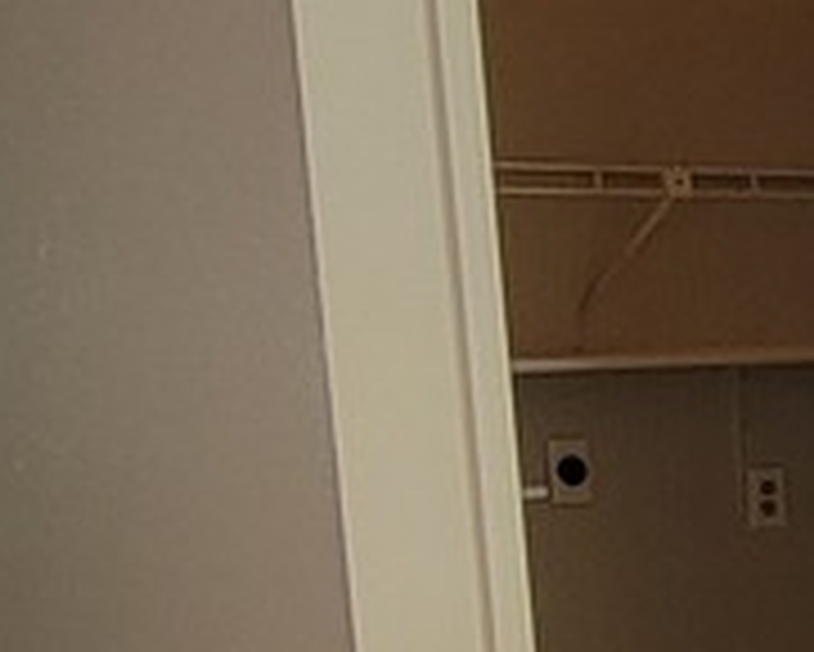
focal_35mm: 101
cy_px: 616
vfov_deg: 15.0
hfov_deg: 13.1
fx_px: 2435
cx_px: 2060
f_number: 2.2
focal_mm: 2.2
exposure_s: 1/60
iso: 80
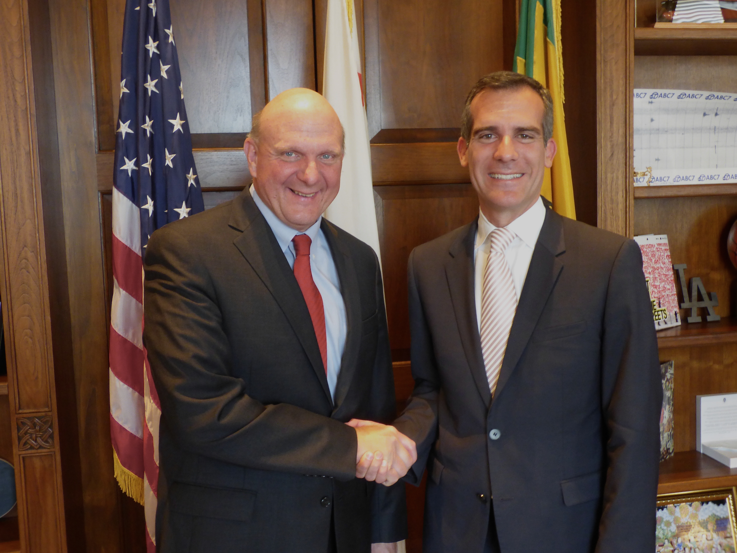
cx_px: 368
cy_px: 276
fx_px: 788
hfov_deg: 50.1
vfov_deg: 38.7
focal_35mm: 37
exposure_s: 1/10
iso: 400
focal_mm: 6.47
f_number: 3.5
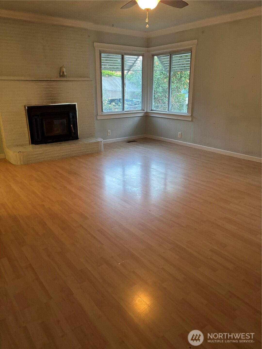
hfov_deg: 53.1
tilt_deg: -18.7
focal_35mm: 26
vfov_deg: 67.3
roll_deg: -0.5
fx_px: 262
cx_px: 131
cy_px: 174
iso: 320
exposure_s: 1/60
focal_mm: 5.96
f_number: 1.6
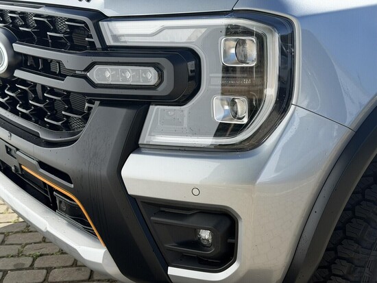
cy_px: 142
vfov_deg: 30.3
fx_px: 523
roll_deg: +1.8
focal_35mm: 48
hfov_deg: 39.6
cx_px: 188
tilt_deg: -16.3
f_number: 1.78
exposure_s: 1/3096
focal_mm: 6.76
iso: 64
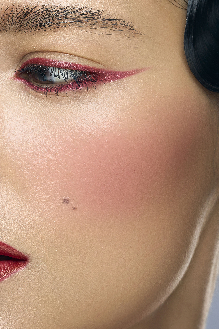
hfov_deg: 8.3
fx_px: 1515
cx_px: 40
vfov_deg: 12.4
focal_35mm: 166
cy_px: 102
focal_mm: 90
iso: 400
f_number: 16
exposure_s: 1/160
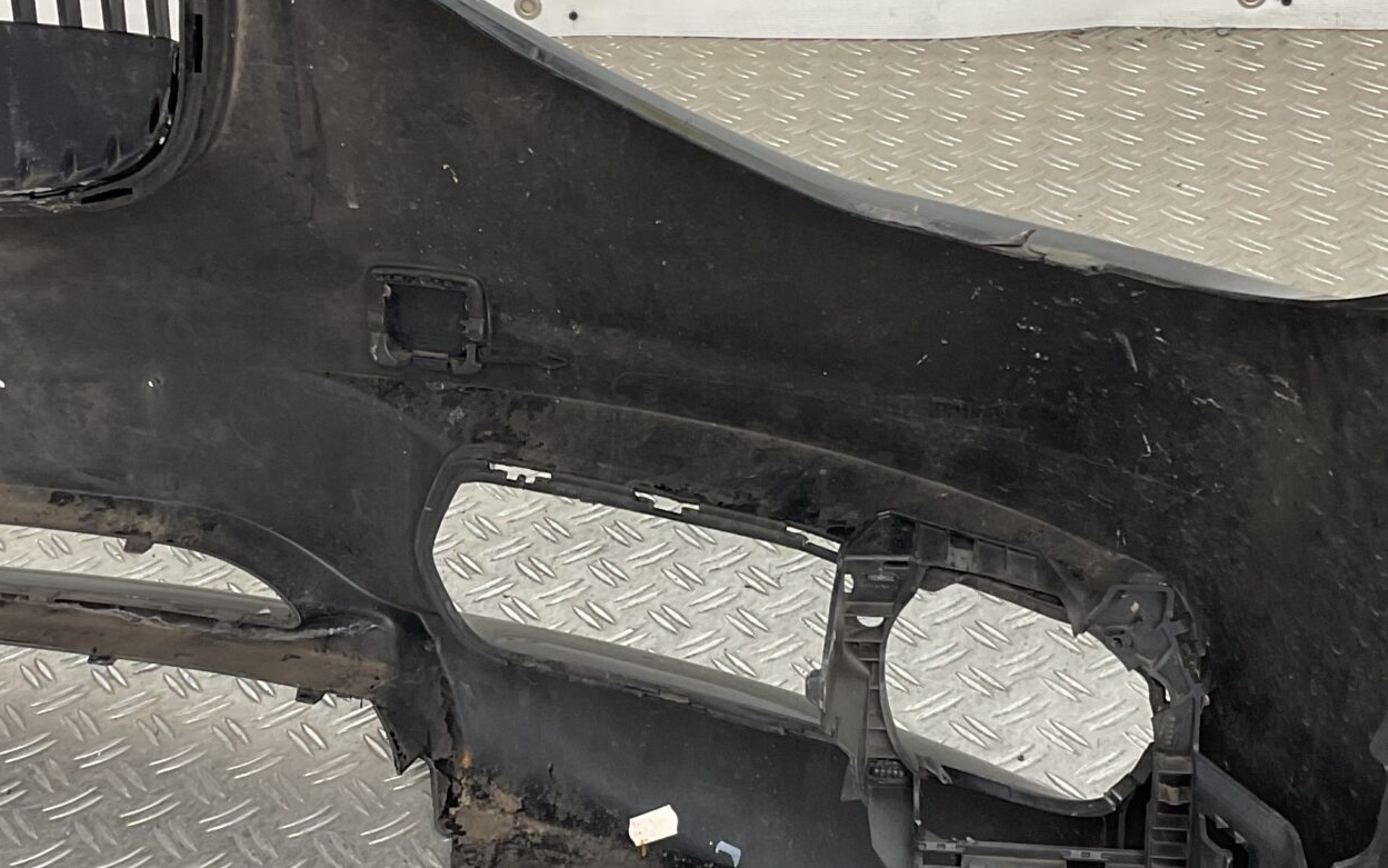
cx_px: 537
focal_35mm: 63
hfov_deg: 32.3
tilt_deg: -34.8
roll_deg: +5.9
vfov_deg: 20.6
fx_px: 2383
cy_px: 529
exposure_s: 1/120
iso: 32
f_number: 1.8
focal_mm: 3
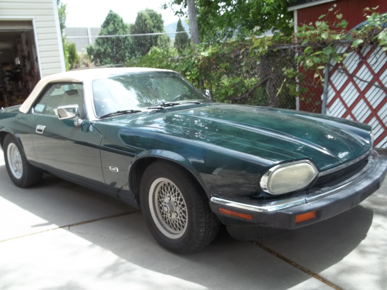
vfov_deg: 42.9
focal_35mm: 33
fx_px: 369
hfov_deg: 55.4
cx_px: 194
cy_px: 145
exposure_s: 1/200
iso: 64
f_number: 3.3
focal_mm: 5.9
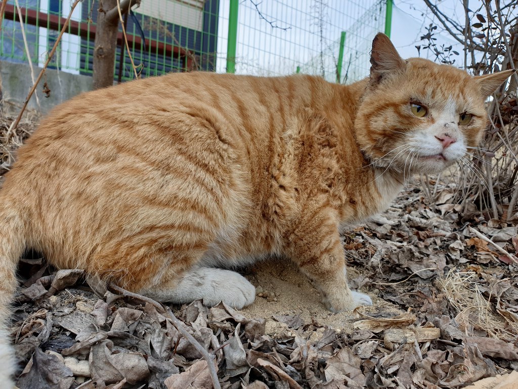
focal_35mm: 26
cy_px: 194
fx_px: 389
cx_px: 259
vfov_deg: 53.1
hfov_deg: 67.3
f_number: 2.4
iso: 50
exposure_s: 1/203
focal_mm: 4.3
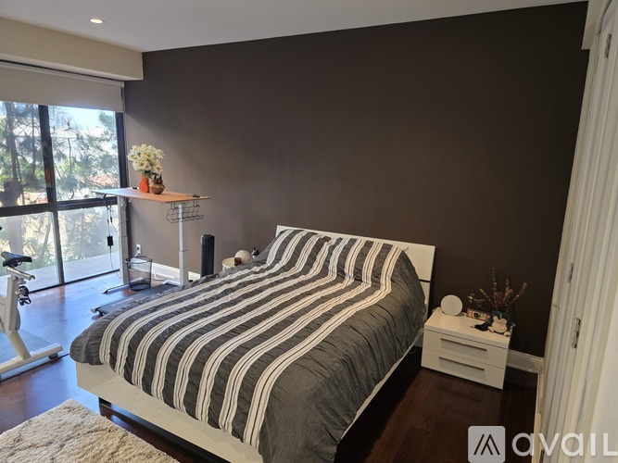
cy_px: 232
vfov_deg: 58.9
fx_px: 411
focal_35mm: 23
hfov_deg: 73.9
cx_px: 309
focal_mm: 6.3
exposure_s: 1/120
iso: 500
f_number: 1.7
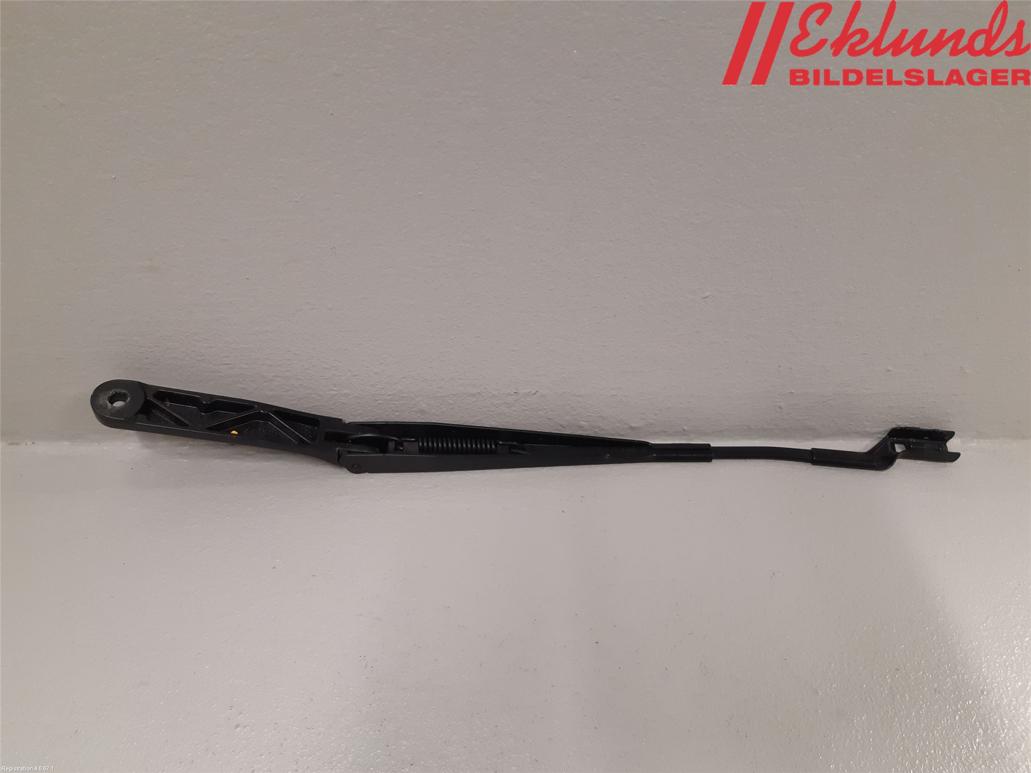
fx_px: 774
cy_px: 386
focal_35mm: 26
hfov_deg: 67.3
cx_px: 516
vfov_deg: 53.1
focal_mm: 3.93
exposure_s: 1/50
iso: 160
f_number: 1.7
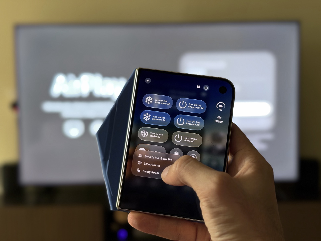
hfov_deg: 39.7
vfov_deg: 30.3
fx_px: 445
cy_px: 120
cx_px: 160
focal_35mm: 48
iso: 200
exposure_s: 1/40
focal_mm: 6.93
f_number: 1.48
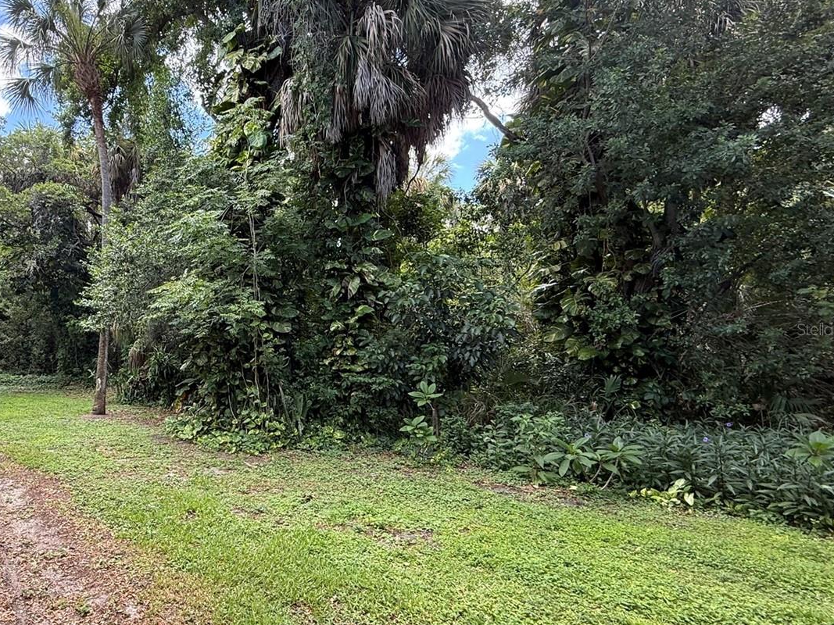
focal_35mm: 21
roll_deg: -0.3
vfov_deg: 63.4
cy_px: 329
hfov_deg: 75.2
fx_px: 506
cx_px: 245
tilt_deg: +3.1
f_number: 2.2
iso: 64
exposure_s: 1/127
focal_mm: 2.22
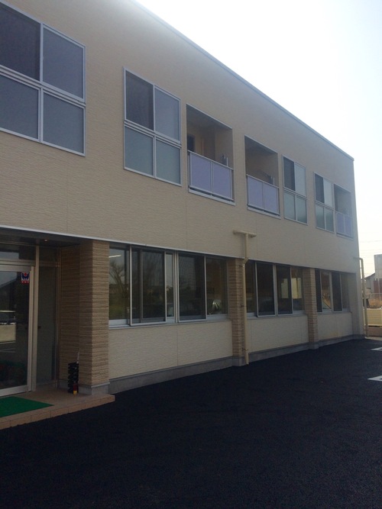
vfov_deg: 61.7
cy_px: 254
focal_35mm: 29
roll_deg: +2.9
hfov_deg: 48.2
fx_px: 427
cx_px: 191
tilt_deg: +7.4
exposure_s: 1/2740
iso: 32
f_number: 2.2
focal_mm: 4.15
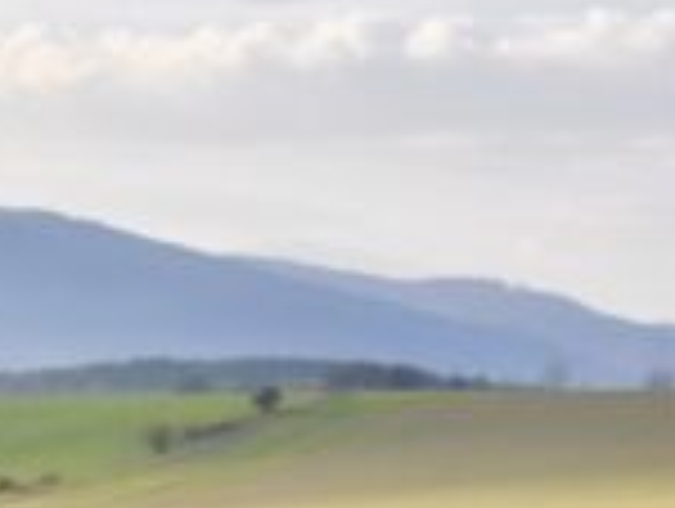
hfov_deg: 10.9
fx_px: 3164
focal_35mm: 162
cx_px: 1408
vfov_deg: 9.1
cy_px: 598
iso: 640
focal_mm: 22
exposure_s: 1/2000
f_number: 4.5
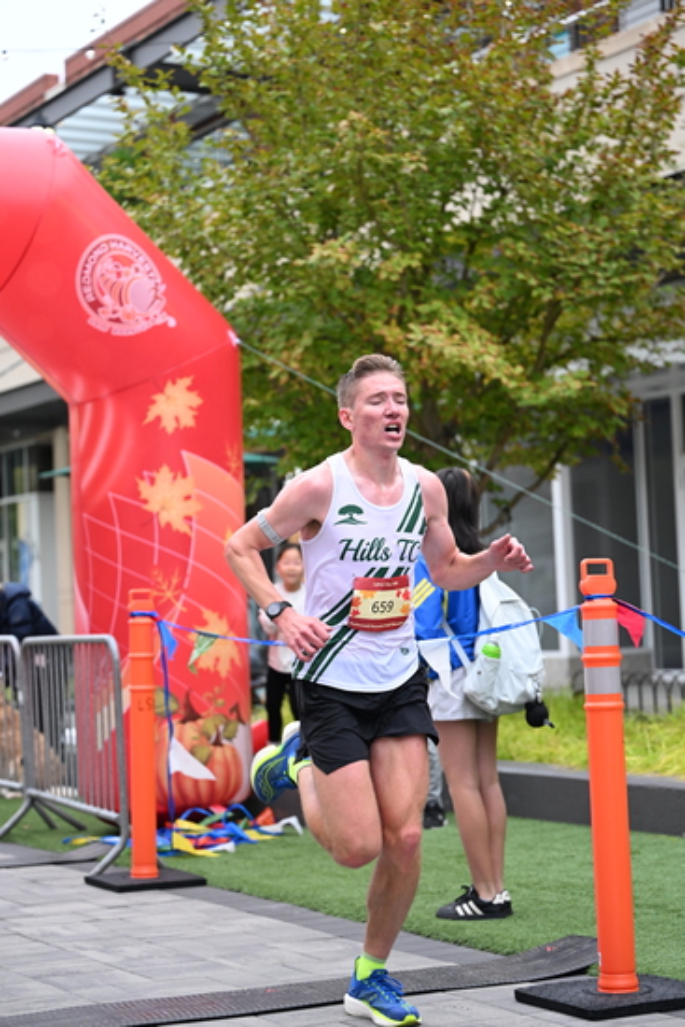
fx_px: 2139
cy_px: 514
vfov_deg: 27.0
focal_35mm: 75
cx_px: 342
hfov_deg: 18.2
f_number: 2.8
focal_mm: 75
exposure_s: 1/800
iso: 1600
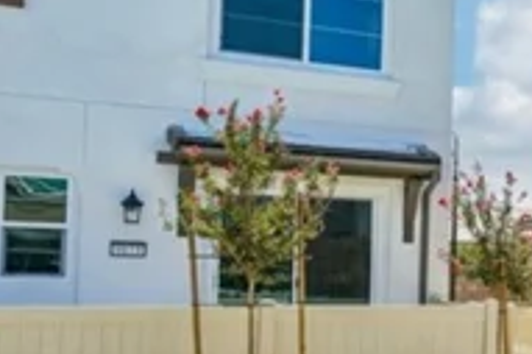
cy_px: 354
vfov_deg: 17.7
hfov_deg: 17.3
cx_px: 1121
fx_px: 1107
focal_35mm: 75
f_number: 7.1
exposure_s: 1/250
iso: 100
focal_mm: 17
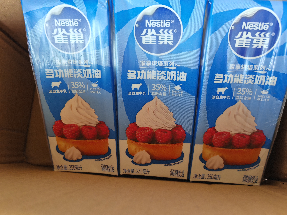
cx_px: 144
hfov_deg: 65.3
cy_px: 108
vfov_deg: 51.4
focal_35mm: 27
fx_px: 224
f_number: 1.95
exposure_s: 1/100
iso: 200
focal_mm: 5.52
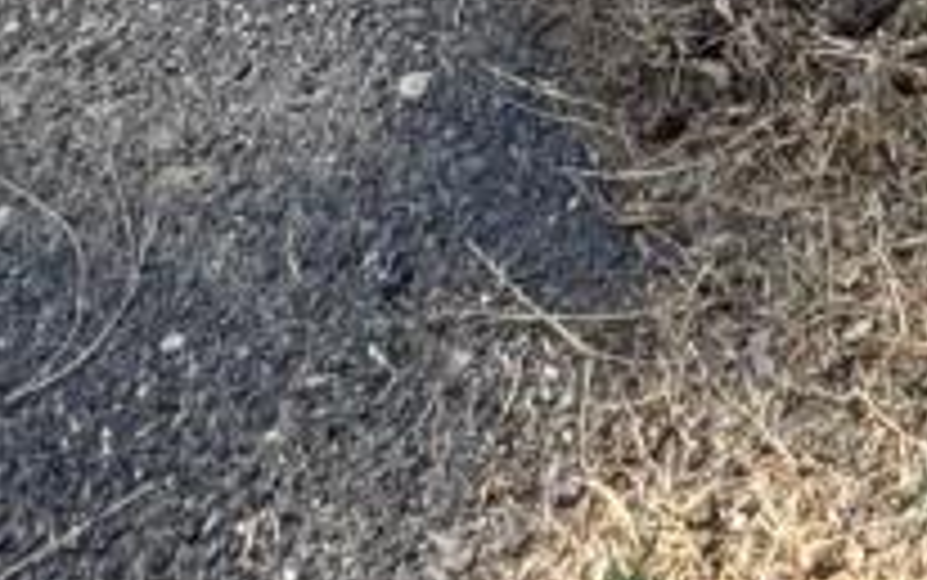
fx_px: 2730
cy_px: -1859
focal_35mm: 108
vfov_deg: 7.5
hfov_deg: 18.2
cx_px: 1138
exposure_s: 1/459
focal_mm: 2.22
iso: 40
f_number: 2.2
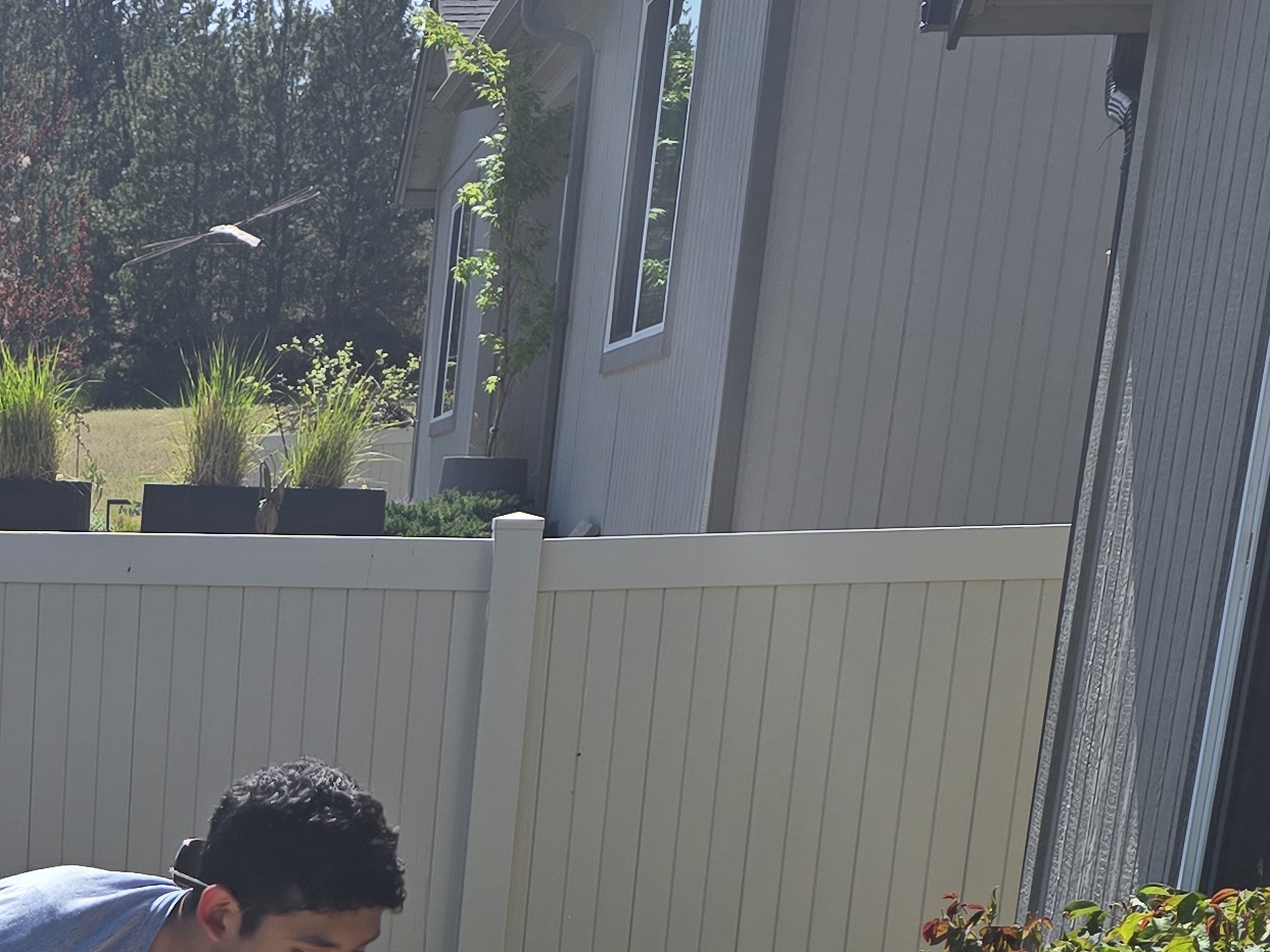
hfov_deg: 24.3
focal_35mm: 74
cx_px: -192
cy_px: 1263
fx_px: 2715
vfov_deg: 18.4
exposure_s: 1/734
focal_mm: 6.3
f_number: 1.7
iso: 12
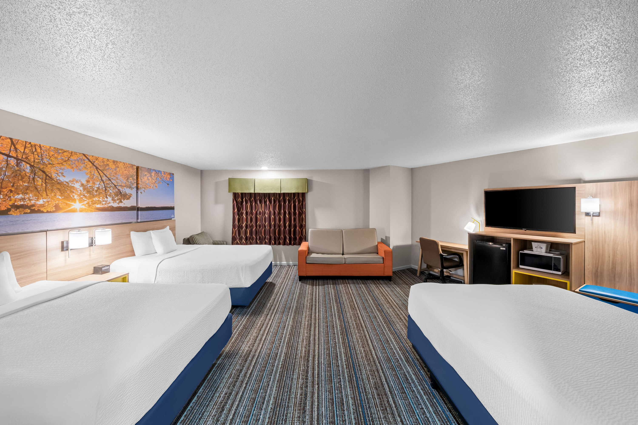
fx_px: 213
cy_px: 212
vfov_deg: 90.0
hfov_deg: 112.6
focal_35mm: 12
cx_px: 319
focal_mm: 12
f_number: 10
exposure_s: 1
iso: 400
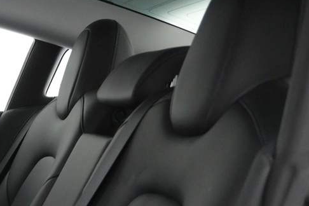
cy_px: 285
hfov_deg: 21.3
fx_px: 687
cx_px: -156
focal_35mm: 80
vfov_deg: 16.0
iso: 2500
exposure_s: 1/50
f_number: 4
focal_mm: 16
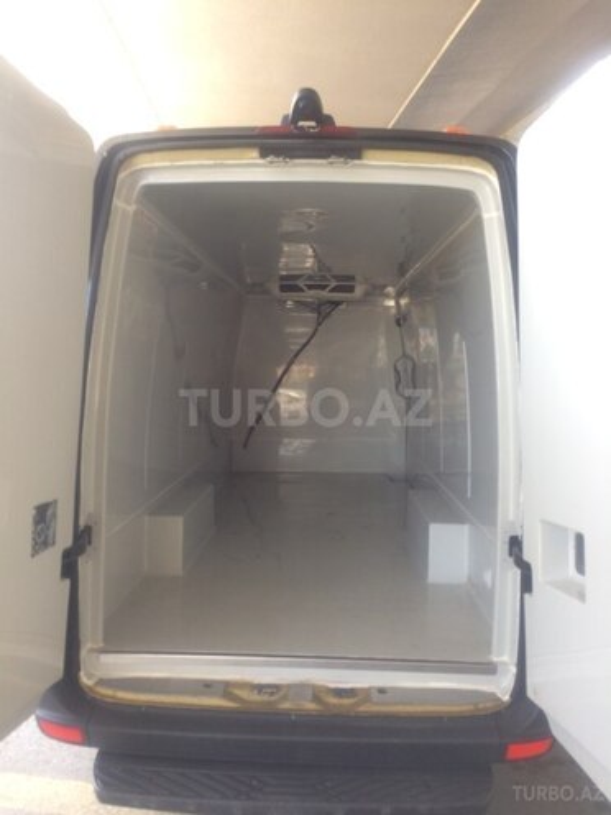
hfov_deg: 48.2
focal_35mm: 29
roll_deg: -2.9
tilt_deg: -8.4
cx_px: 306
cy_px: 408
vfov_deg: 61.7
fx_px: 682
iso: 32
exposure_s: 1/50
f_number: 2.2
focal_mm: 4.15
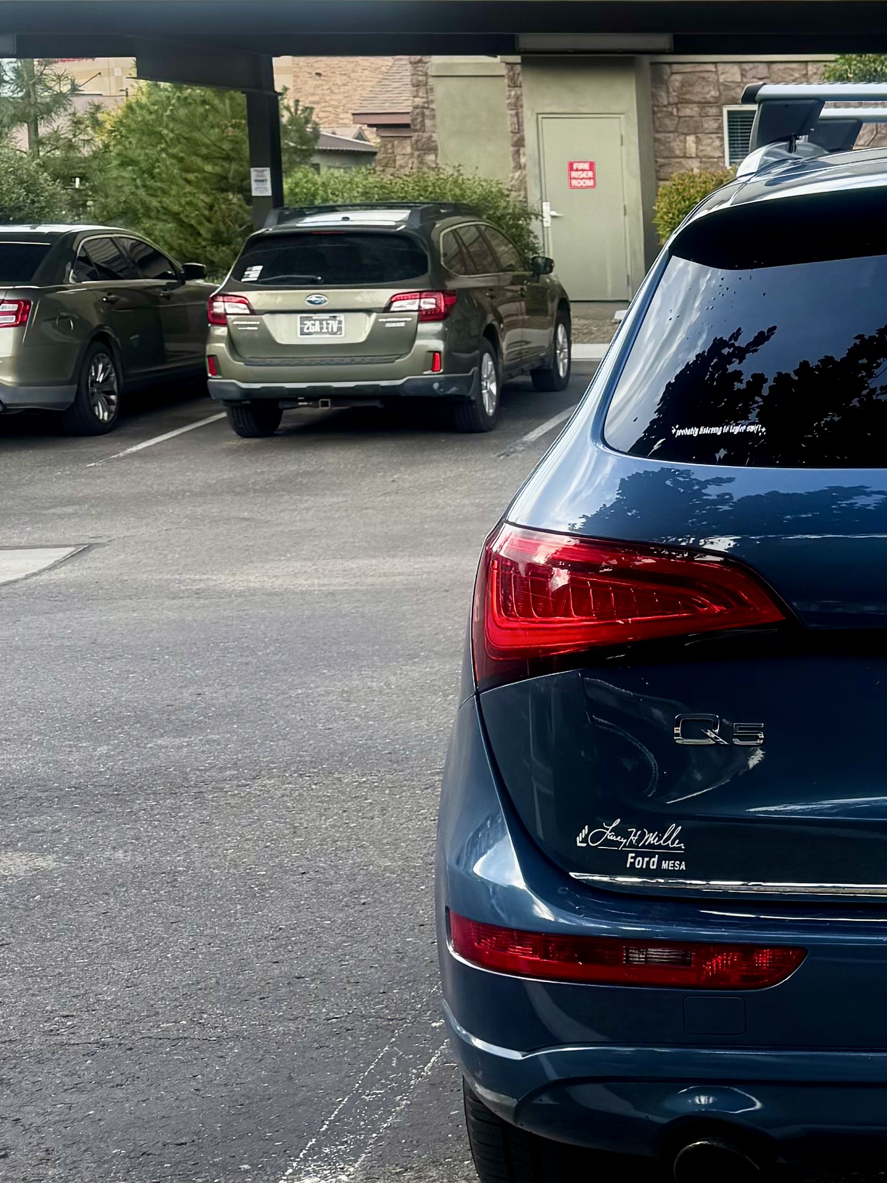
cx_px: 1111
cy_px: 451
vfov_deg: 29.3
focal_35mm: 66
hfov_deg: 20.6
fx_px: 2255
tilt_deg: -6.1
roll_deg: +1.8
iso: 80
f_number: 1.78
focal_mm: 6.76
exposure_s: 1/484
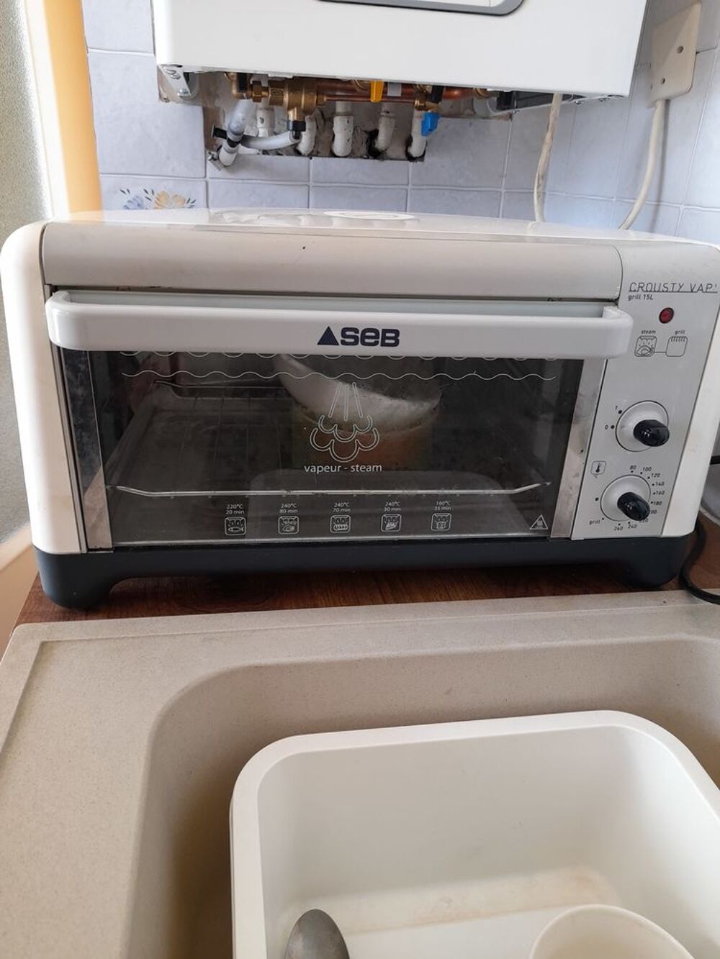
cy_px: 480
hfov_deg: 54.9
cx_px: 360
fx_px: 693
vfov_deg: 69.4
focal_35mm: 25
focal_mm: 4.6
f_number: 2
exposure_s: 1/50
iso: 80
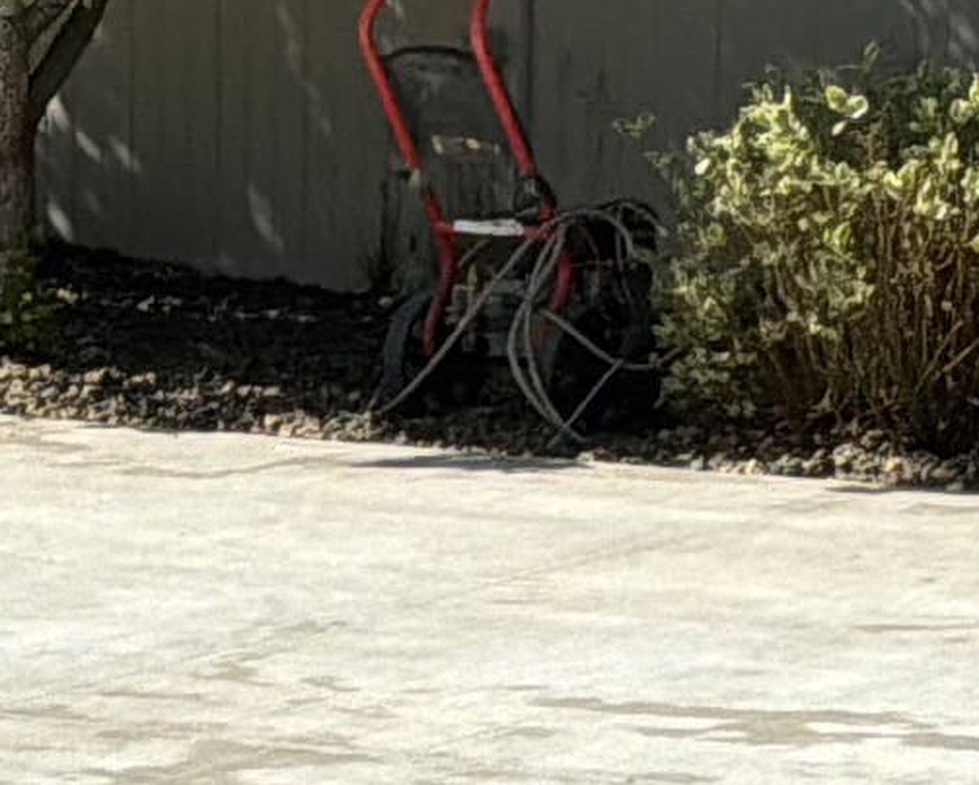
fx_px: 6349
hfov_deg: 8.8
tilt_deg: -11.4
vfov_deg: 7.0
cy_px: 880
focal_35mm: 219
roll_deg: -1.0
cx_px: 41
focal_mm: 3
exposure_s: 1/2538
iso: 25
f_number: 1.8
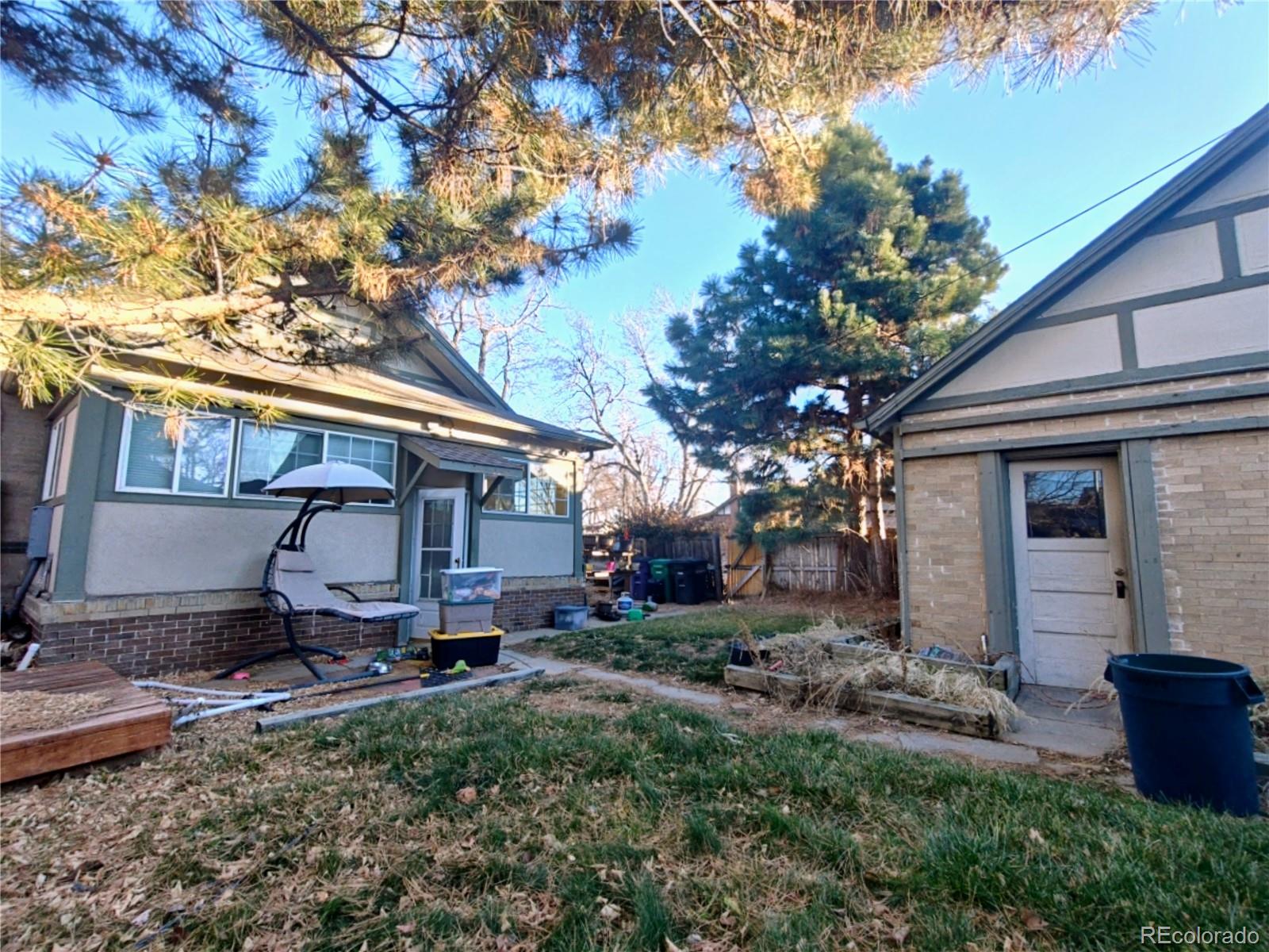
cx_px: 634
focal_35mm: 15
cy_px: 476
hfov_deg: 98.2
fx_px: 550
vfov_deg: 81.7
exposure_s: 1/100
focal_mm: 2.3
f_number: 2
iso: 320
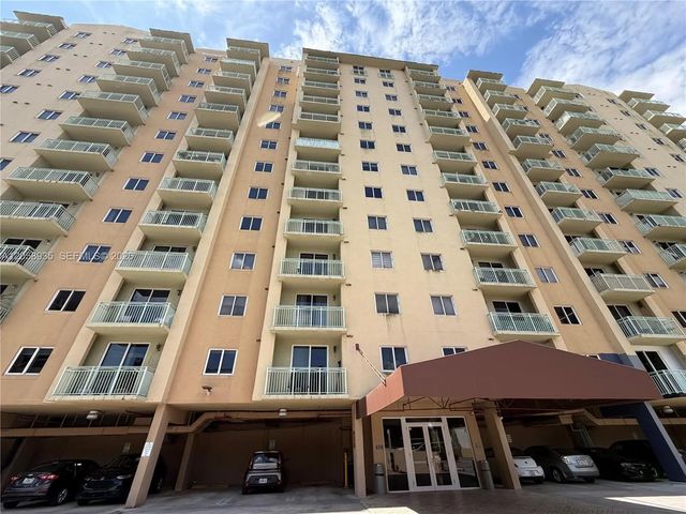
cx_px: 343
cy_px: 257
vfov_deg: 85.7
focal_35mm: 14
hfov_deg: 102.1
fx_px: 277
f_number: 2.2
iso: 40
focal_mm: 2.22
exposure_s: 1/770
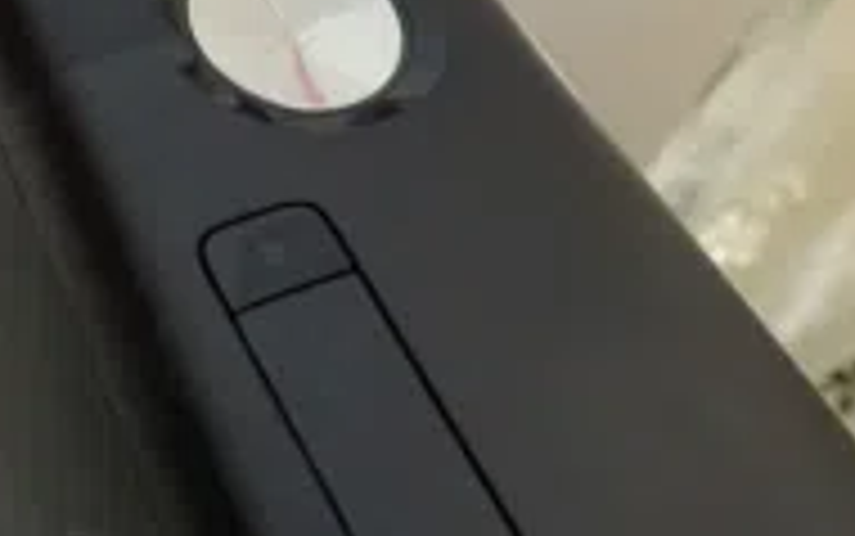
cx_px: 292
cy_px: 252
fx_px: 1352
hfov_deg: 34.8
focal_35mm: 58
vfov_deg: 22.4
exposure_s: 1/40
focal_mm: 4.25
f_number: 1.8
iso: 400
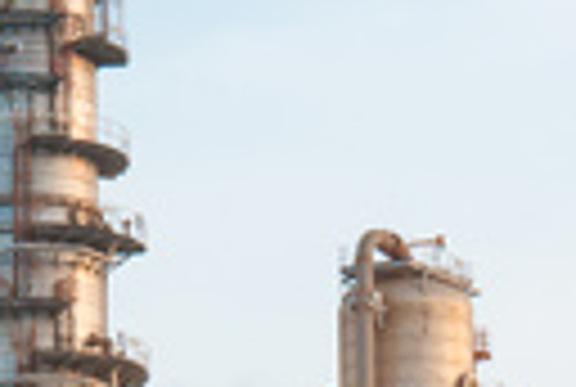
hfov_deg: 6.9
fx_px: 4763
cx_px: 140
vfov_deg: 4.6
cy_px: 567
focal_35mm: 297
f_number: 7.1
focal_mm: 45
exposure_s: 1/80
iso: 125
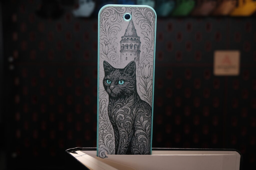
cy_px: 85
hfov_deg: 44.5
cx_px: 128
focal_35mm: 44
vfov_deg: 30.5
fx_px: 313
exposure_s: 1/30
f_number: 4.5
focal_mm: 29.6
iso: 500
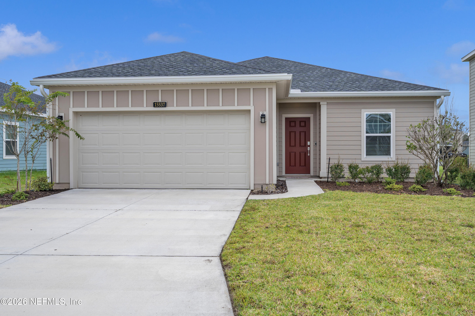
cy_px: 158
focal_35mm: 35
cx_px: 238
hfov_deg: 54.4
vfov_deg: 37.9
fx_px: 462
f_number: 8
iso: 100
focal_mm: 35
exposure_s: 1/100
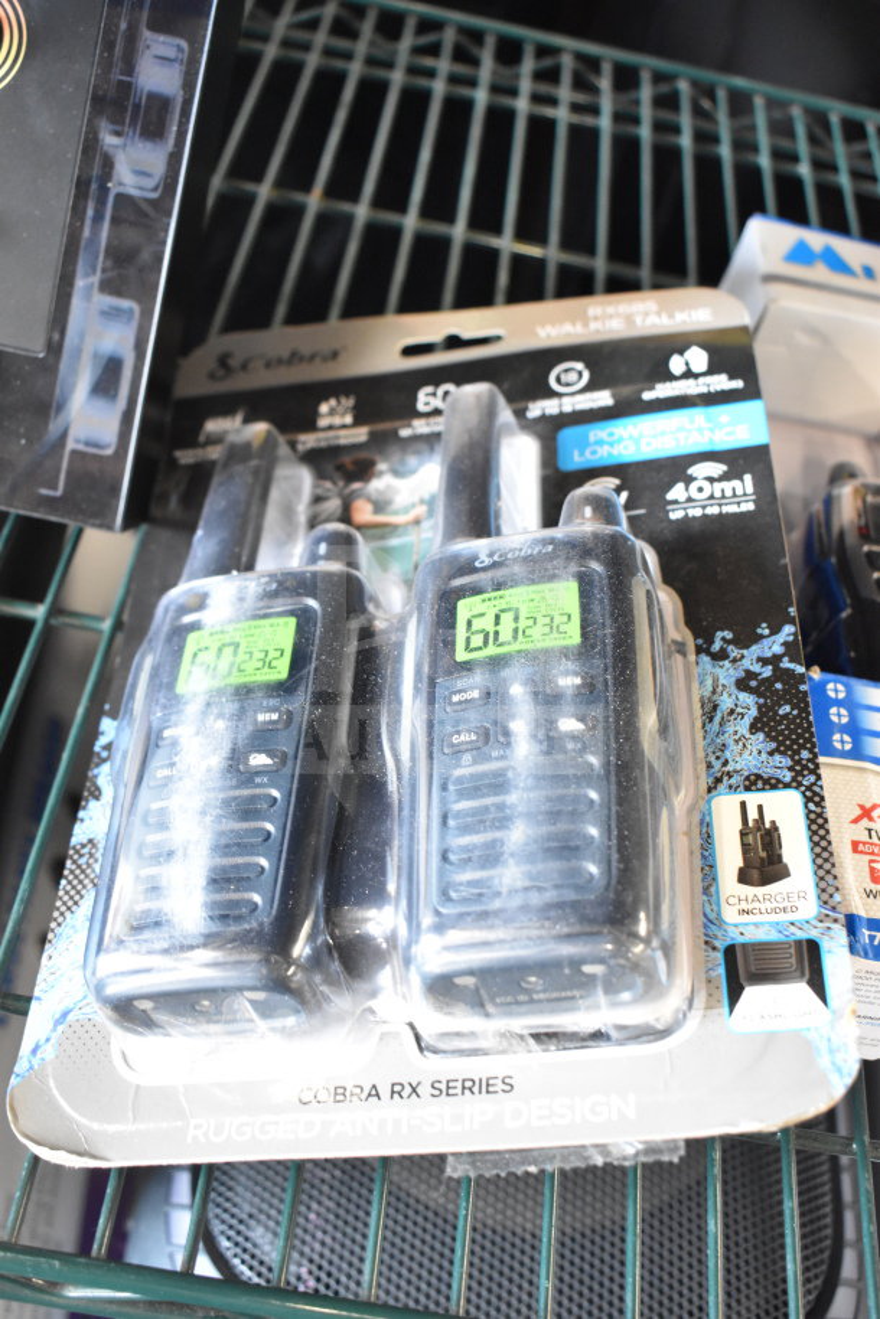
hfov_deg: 36.9
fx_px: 1320
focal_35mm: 36
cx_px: 440
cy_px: 660
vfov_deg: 53.1
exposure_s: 1/40
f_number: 4
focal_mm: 24
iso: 3200
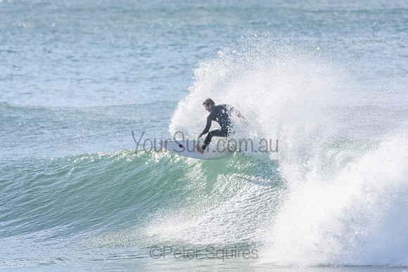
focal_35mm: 750
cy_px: 136
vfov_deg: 1.8
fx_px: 8502
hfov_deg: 2.7
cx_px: 204
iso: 250
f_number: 5.6
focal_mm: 500
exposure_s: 1/2000
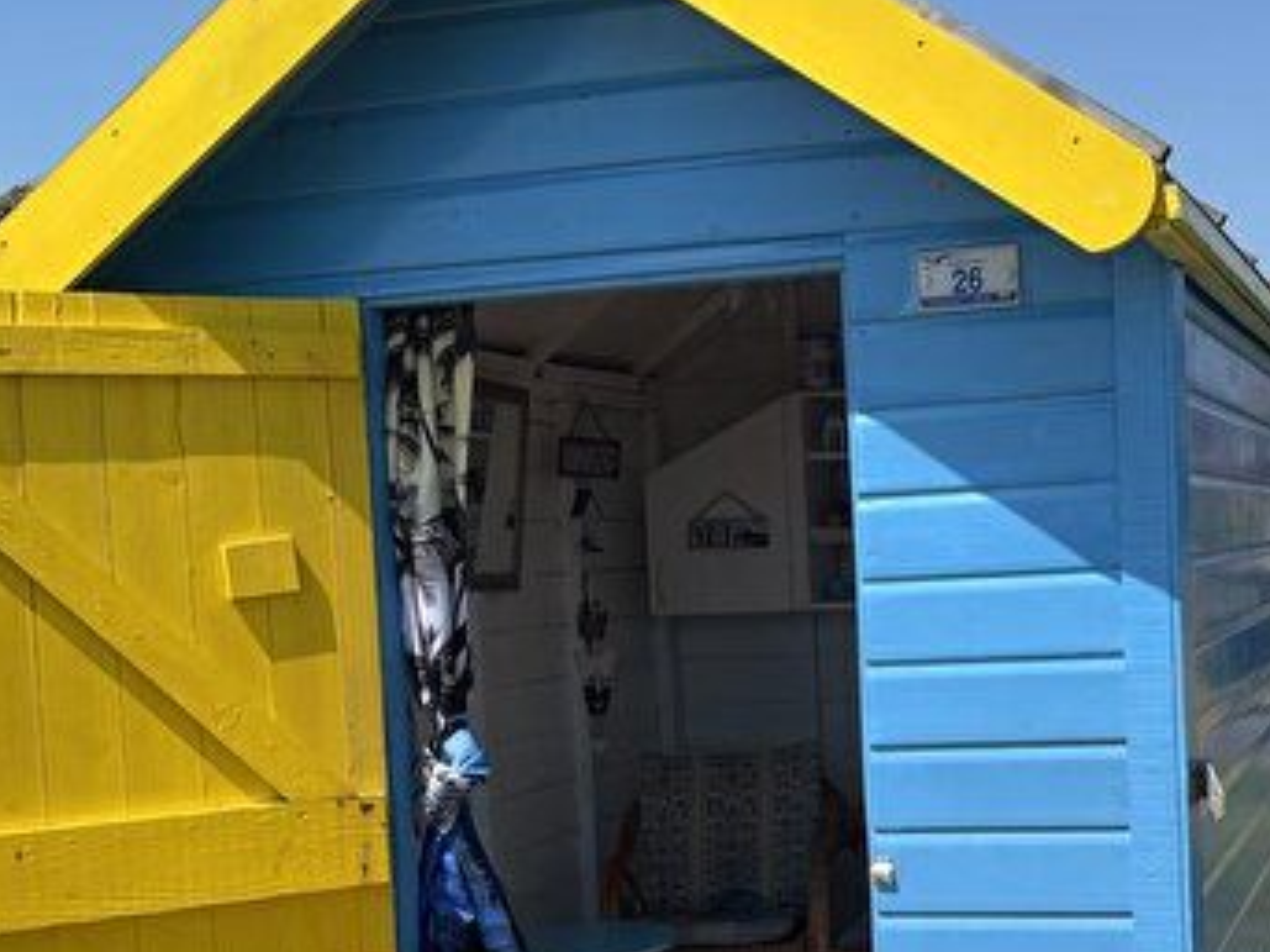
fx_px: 1870
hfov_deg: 36.8
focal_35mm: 51
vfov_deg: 28.3
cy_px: 639
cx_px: 922
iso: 32
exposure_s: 1/3788
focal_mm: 5.1
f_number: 1.6
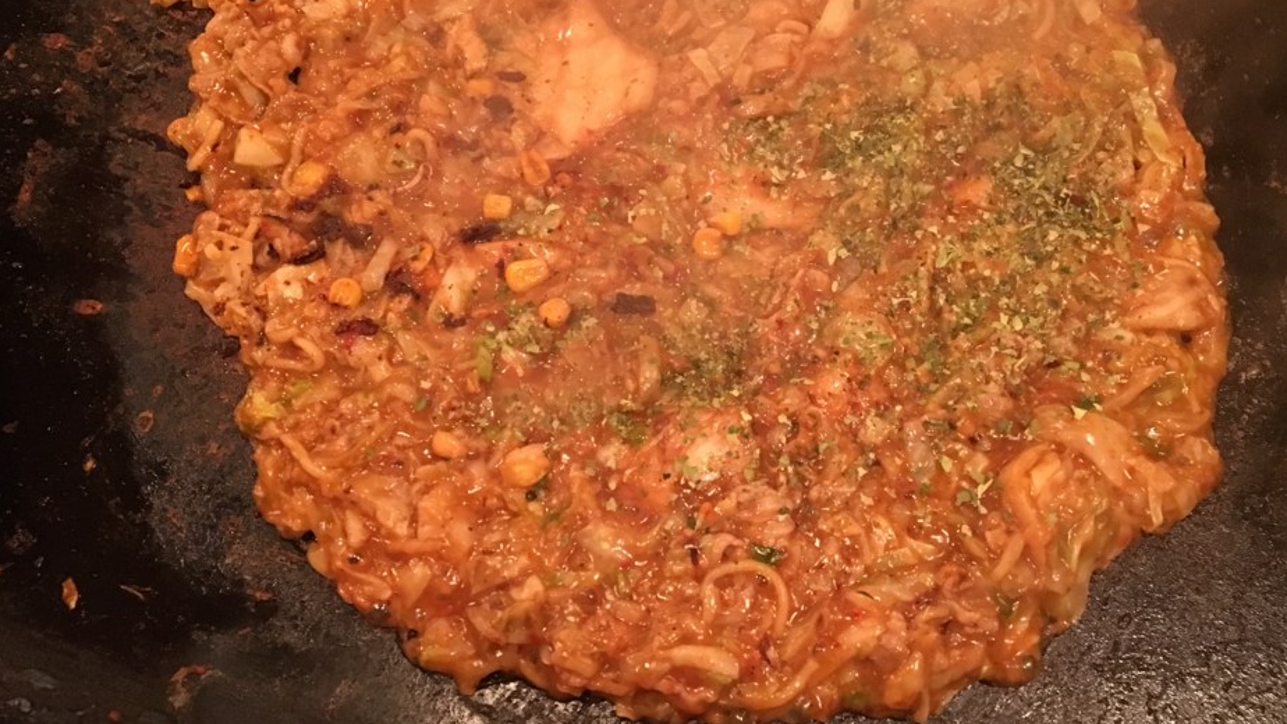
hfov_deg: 56.6
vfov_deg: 33.6
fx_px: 1195
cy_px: 284
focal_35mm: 35
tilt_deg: -66.6
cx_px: 660
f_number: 2.2
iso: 320
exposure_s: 1/15
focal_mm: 4.15
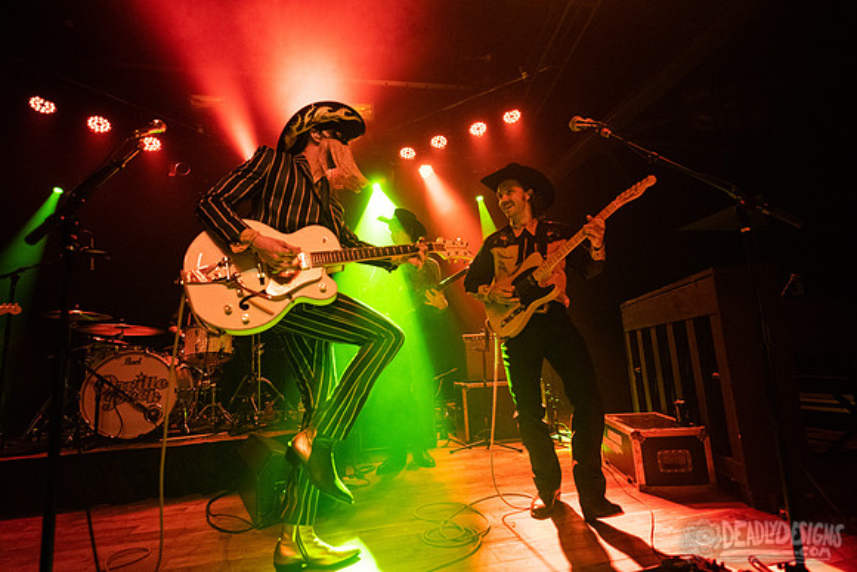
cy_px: 286
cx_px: 428
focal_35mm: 19
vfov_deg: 64.6
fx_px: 452
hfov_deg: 86.9
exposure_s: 1/250
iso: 3200
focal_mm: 19
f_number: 3.2
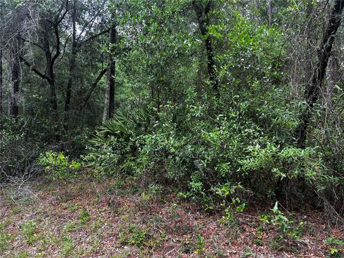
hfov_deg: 67.3
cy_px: 129
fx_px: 258
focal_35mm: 26
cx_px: 172
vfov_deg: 53.1
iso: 50
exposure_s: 1/347
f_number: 1.5
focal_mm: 5.7
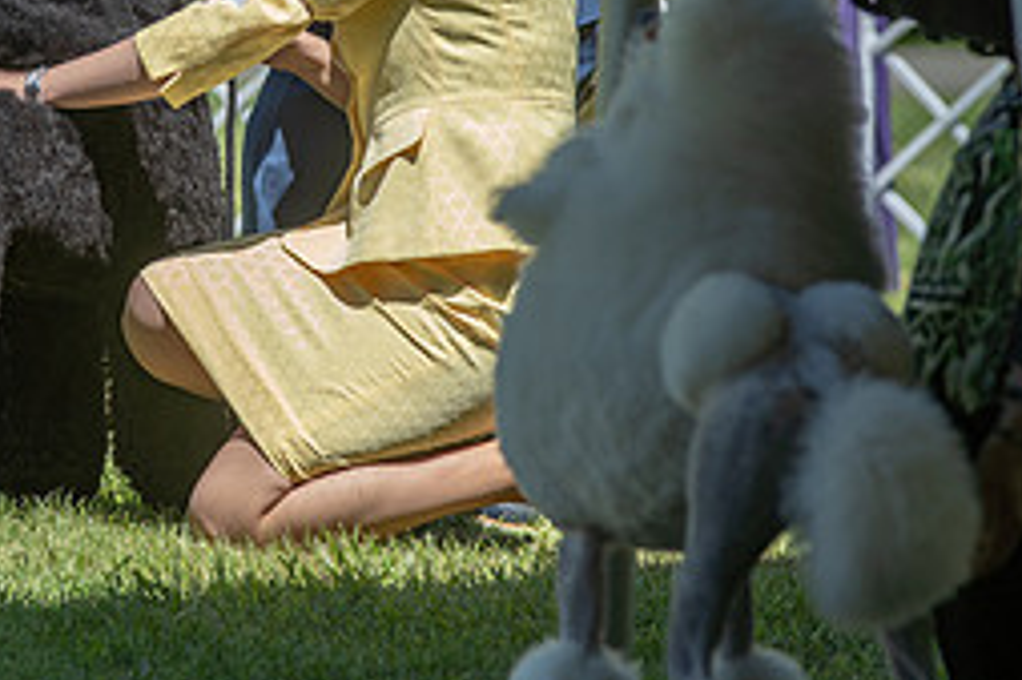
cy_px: -26
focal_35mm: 343
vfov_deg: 4.0
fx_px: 9731
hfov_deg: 6.0
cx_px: 161
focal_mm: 150
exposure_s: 1/400
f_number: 5
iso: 100
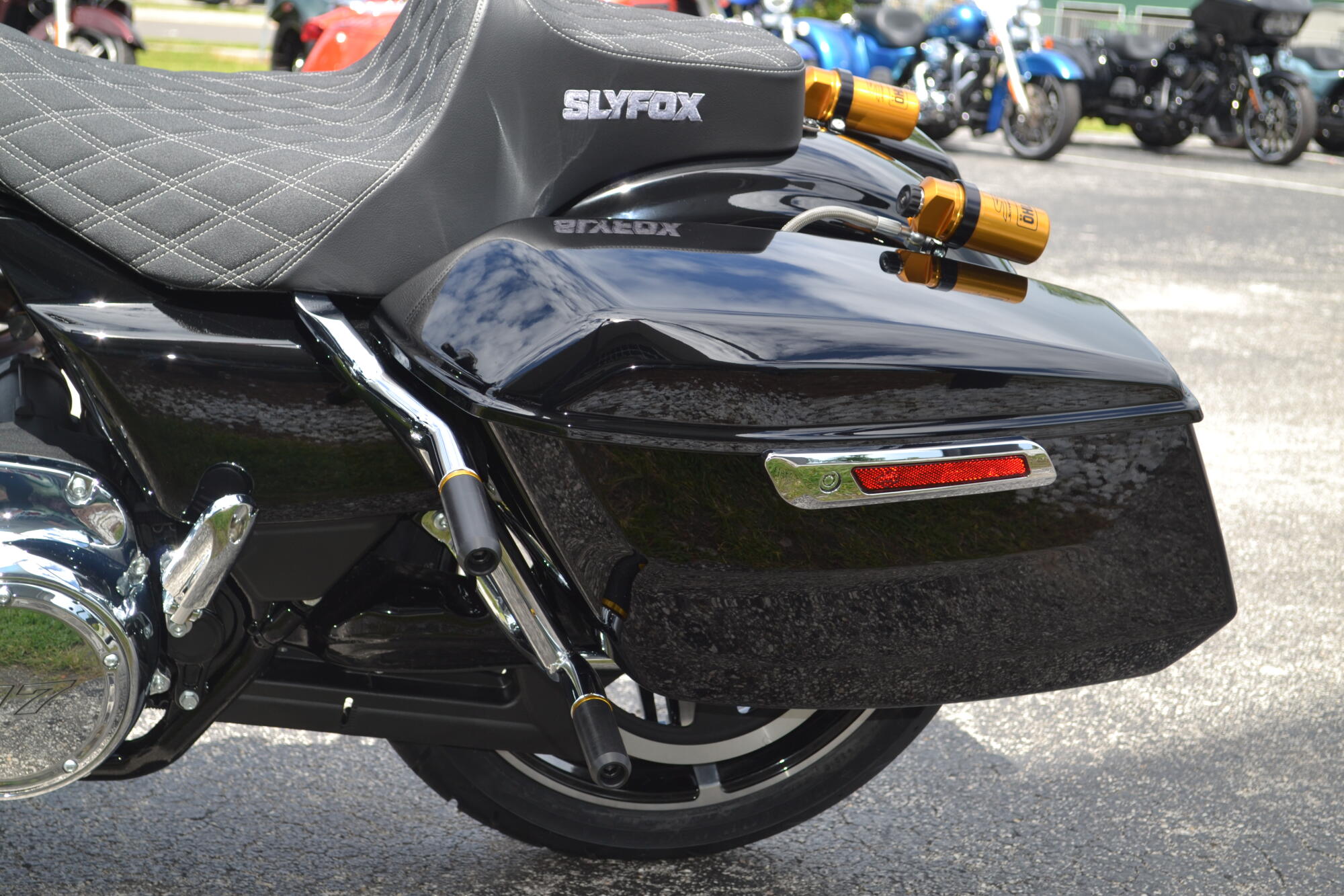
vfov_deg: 20.6
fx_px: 2464
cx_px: 672
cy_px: 448
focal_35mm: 66
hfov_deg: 30.5
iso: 100
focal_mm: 44
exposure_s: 1/200
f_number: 5.6
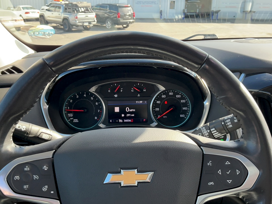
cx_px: 136
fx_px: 236
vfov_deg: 46.8
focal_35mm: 30
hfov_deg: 60.0
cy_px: 102
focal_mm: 3
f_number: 1.8
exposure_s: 1/120
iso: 40
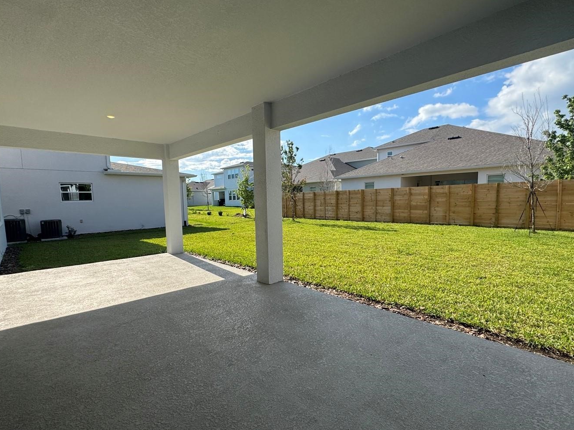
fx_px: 282
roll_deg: +1.0
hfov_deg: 91.0
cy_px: 224
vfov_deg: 74.7
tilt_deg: -5.5
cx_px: 289
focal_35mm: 17
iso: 50
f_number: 2.2
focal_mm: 2.22
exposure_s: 1/1600
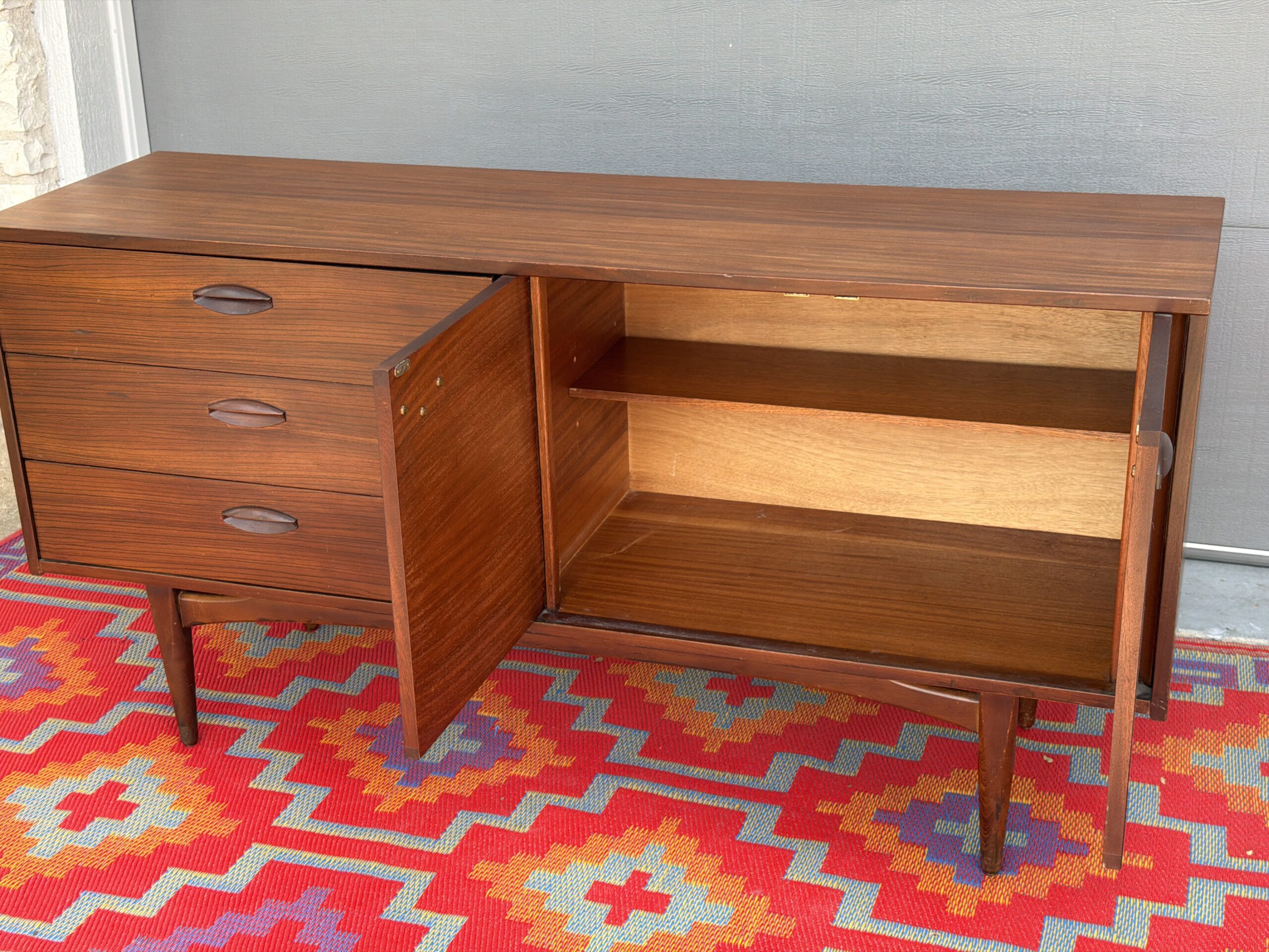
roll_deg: +0.6
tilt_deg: -19.0
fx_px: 1760
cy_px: 476
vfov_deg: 30.3
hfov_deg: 39.7
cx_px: 634
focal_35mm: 48
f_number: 1.78
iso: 50
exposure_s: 1/178
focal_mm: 6.76
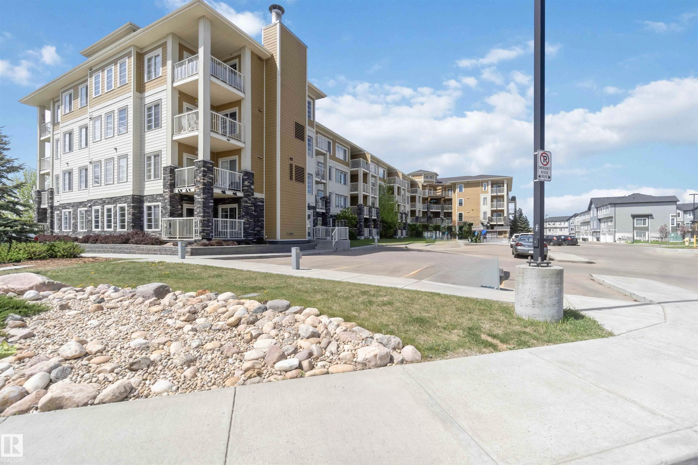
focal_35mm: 15
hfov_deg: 100.4
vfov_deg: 77.3
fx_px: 291
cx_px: 349
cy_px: 232
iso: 100
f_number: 7.1
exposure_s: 1/320
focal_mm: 10
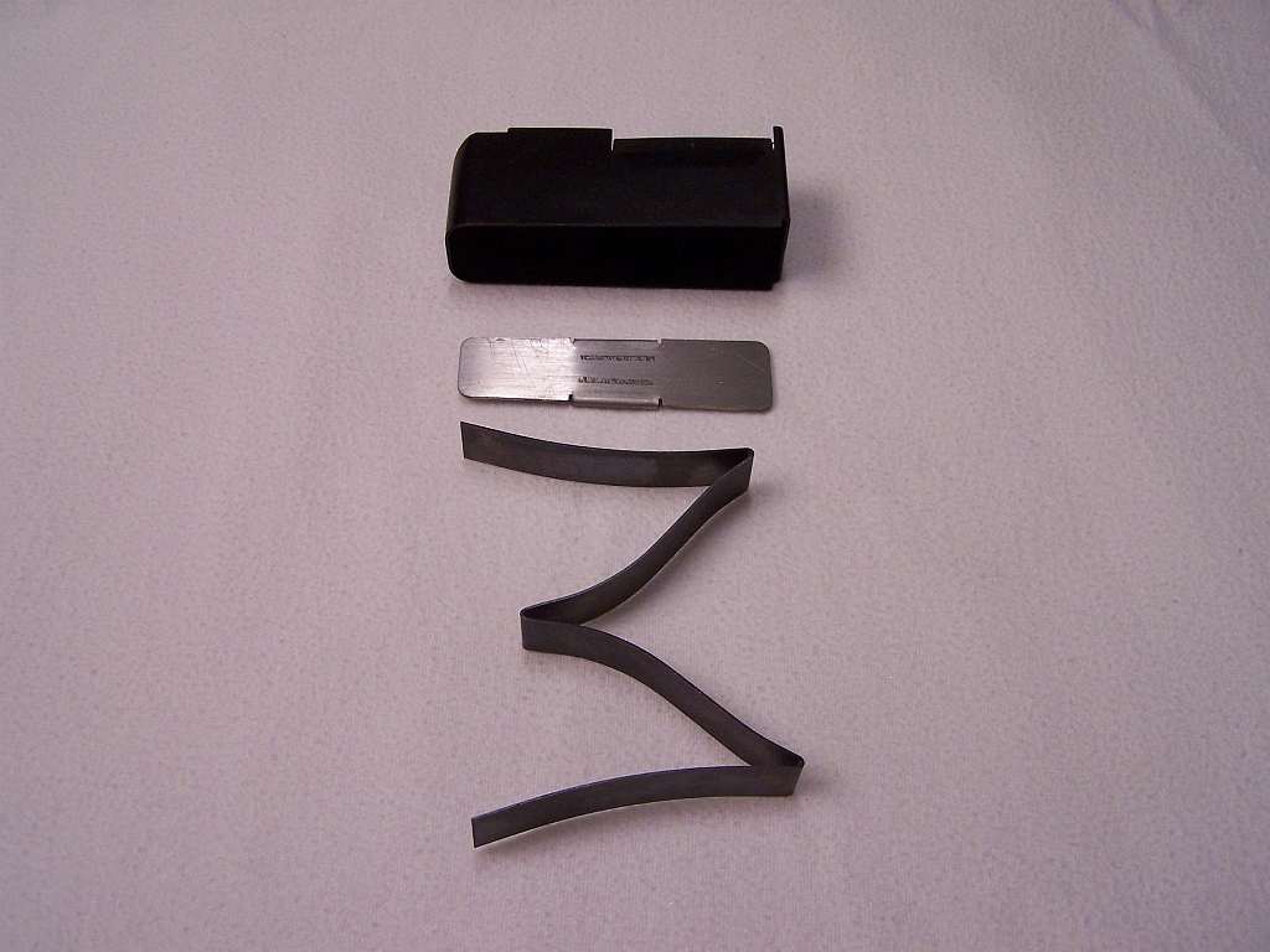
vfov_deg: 37.7
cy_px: 476
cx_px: 635
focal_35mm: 38
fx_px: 1394
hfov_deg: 49.0
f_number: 2.8
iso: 140
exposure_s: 1/30
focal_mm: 6.3
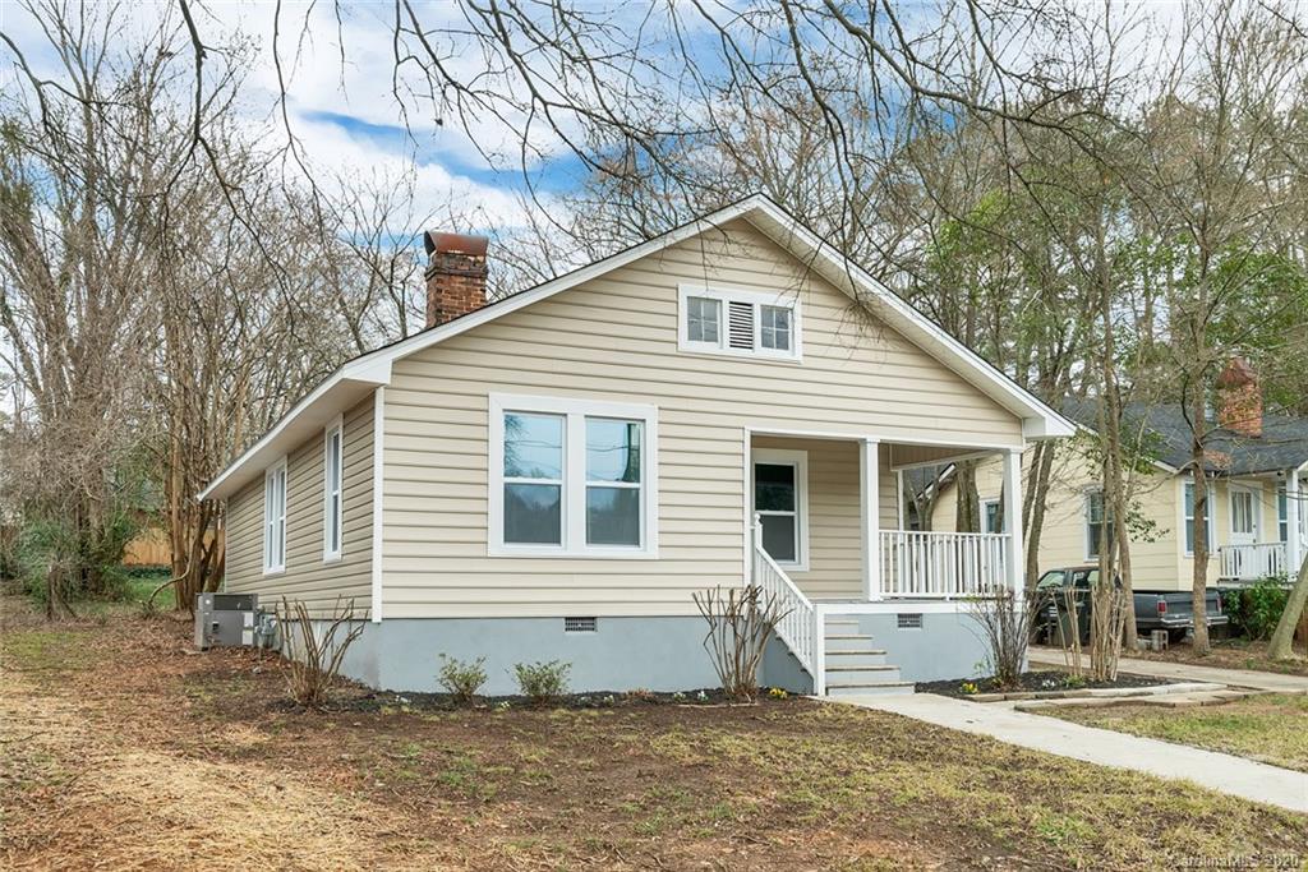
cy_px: 436
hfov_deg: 58.7
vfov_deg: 41.1
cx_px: 654
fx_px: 1163
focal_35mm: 32
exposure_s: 1/30
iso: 100
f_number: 8
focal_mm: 32
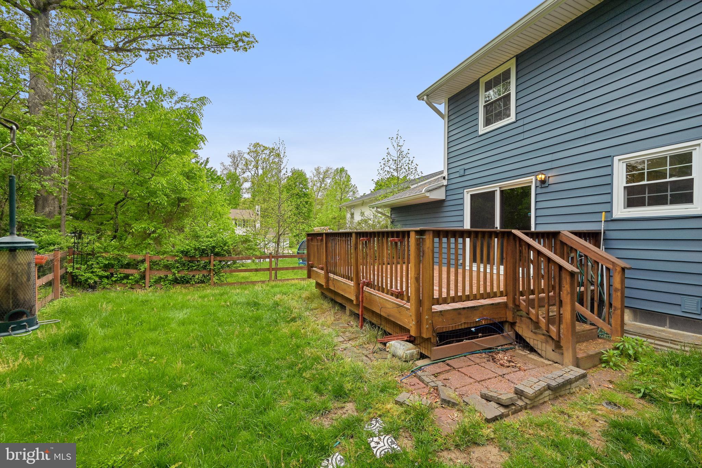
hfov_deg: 104.3
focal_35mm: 14
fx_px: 273
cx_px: 351
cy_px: 234
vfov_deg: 81.2
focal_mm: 14
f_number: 8
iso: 100
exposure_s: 1/80
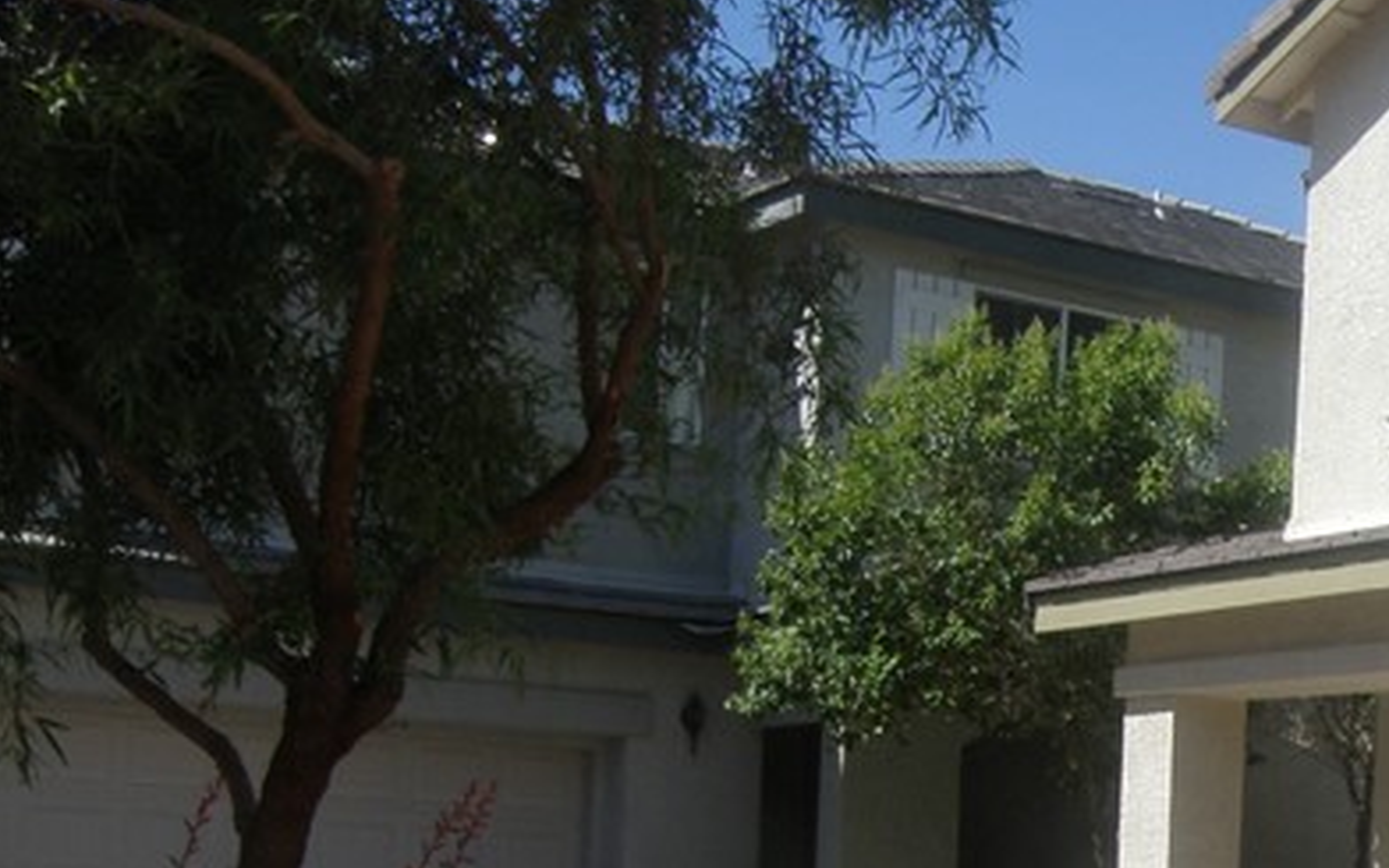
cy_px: 935
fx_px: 2726
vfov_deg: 17.5
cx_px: 1687
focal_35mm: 72
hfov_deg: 25.5
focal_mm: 4.6
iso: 64
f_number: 5.6
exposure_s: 1/400
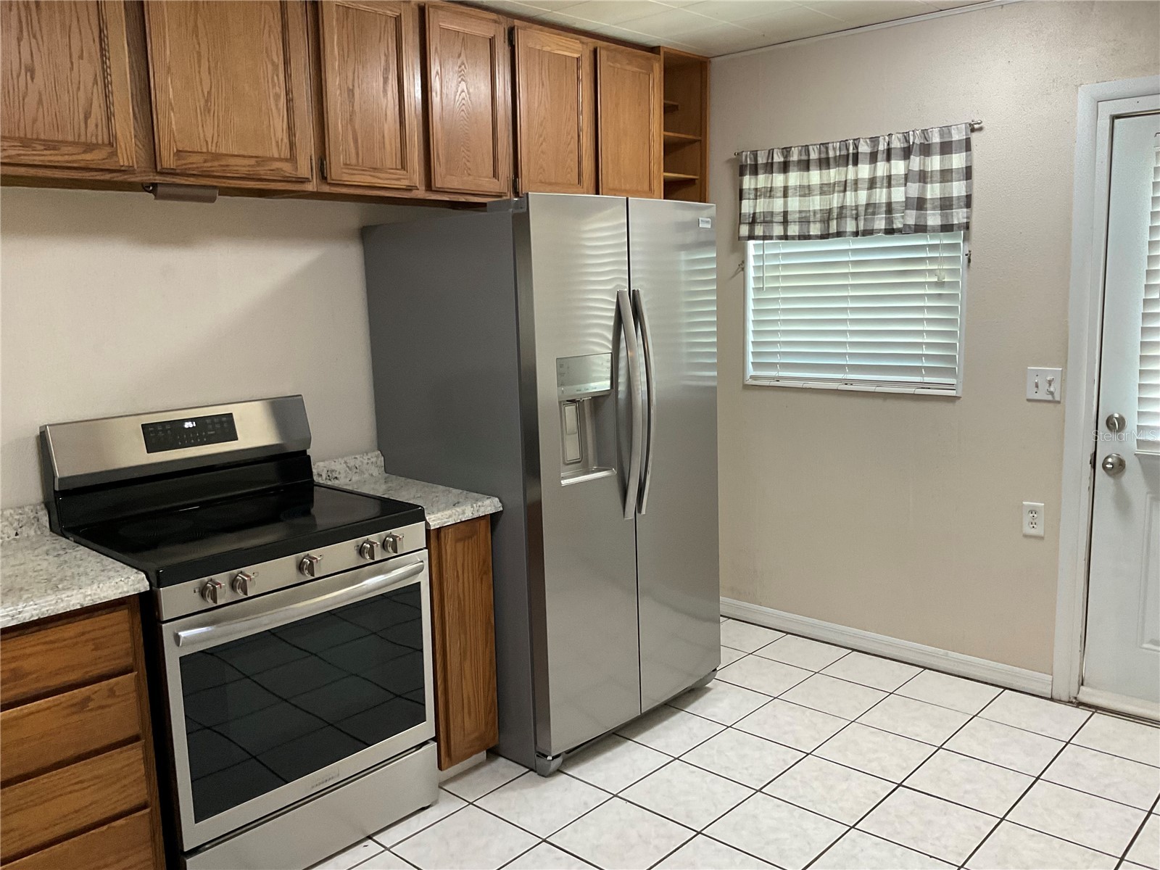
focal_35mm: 29
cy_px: 435
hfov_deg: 61.7
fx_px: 972
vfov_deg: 48.2
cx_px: 580
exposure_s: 1/60
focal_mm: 3
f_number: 1.8
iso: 125
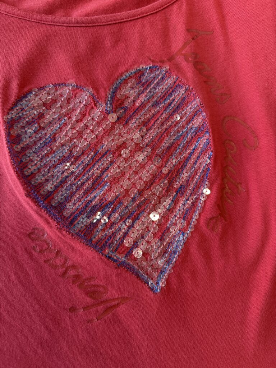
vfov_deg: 71.6
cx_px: 138
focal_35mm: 24
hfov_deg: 56.8
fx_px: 255
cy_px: 184
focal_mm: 6.76
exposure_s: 1/81
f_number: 1.78
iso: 200
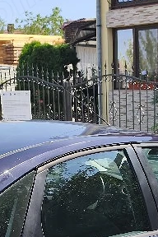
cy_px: 213
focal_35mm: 83
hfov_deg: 16.5
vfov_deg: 23.8
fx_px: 546
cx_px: 86
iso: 50
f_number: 1.65
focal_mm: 6.14
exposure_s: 1/588
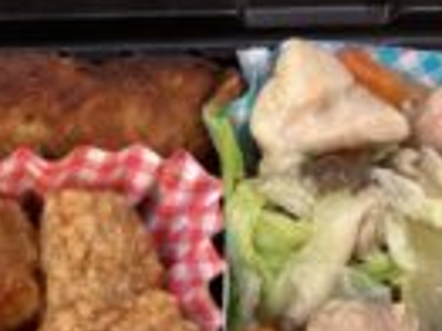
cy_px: 437
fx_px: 1135
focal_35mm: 89
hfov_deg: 21.5
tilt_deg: -76.6
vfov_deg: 15.7
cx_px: 32
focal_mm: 3.3
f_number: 2.4
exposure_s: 1/60
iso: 160
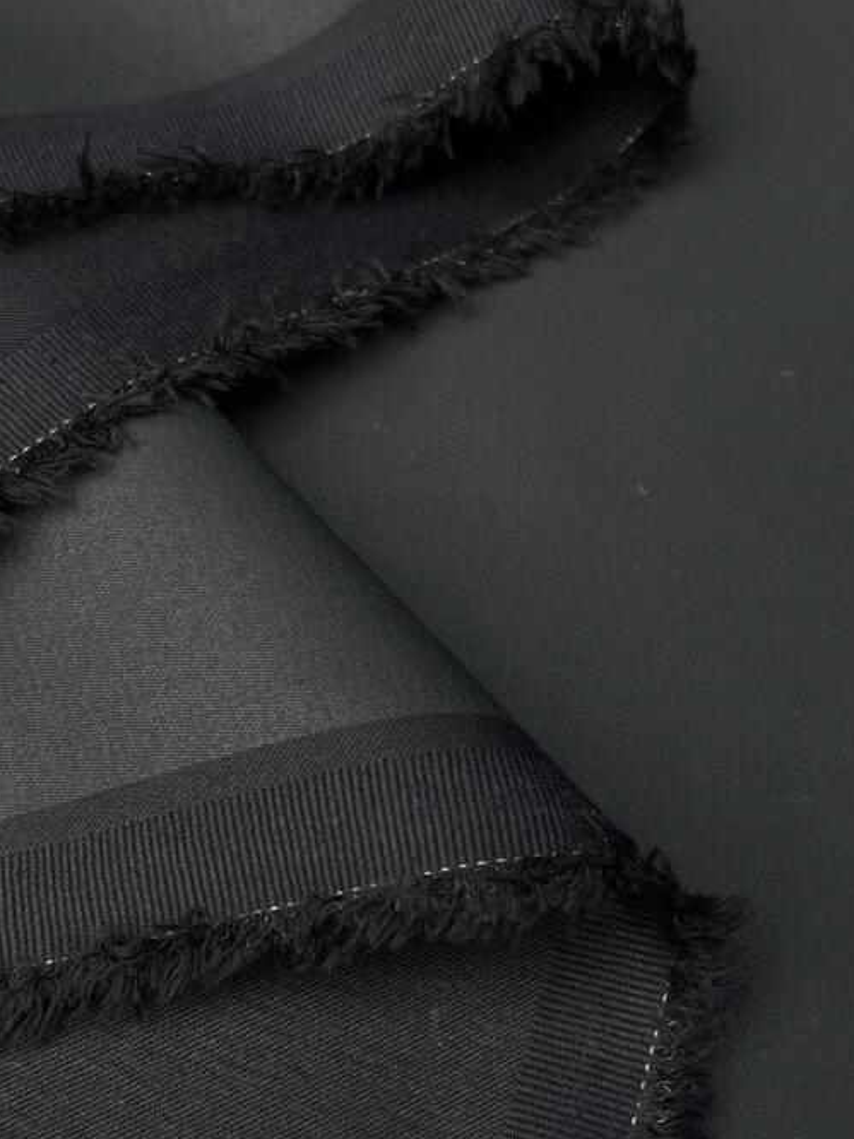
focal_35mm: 50
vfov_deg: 38.2
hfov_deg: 28.6
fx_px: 1646
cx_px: 192
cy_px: 570
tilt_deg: -61.5
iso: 50
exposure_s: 1/718
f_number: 1.5
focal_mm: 5.7
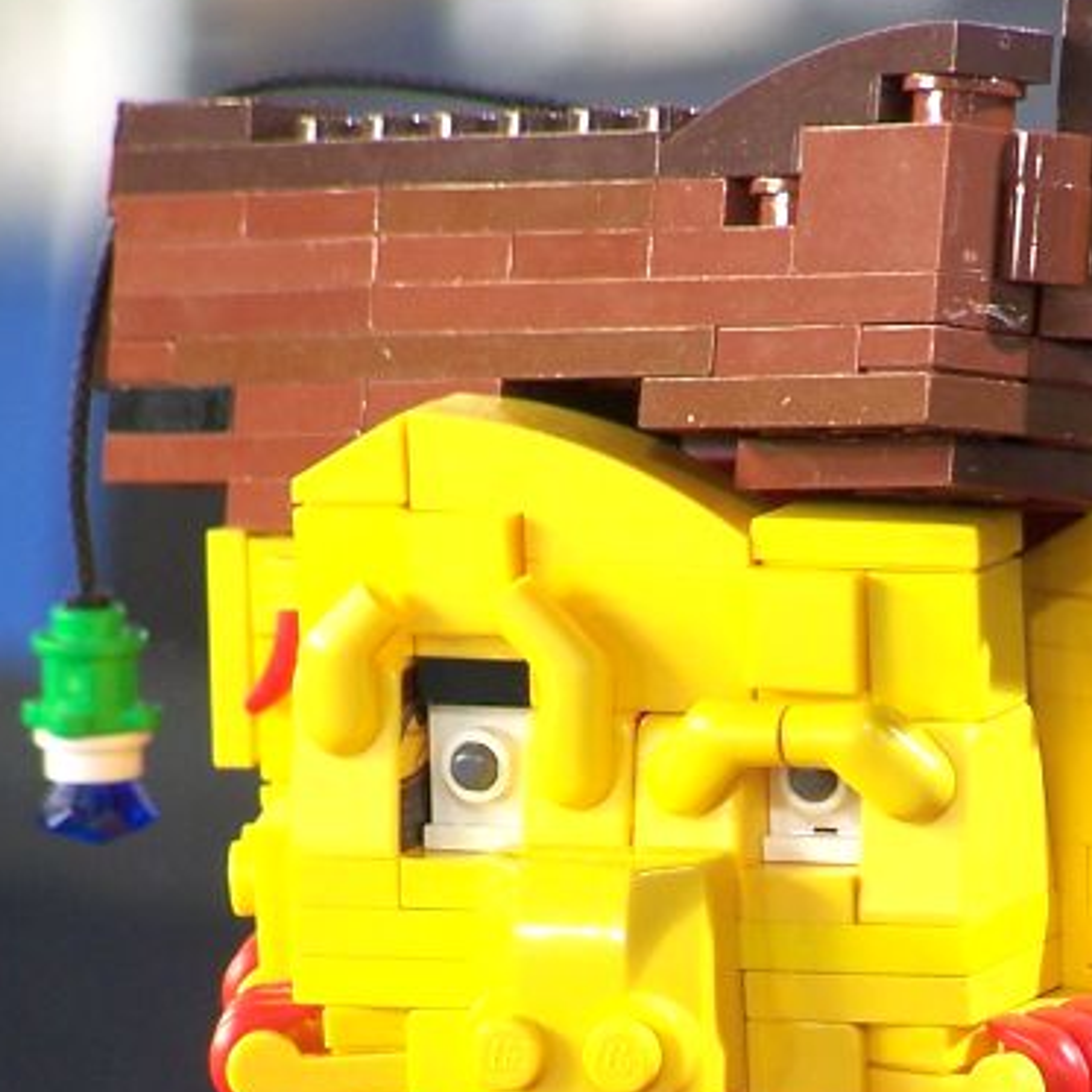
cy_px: 1033
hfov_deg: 2.5
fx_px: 24948
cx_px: 864
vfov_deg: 2.5
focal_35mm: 699
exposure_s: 1/2
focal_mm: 47.7
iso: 80
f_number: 3.6
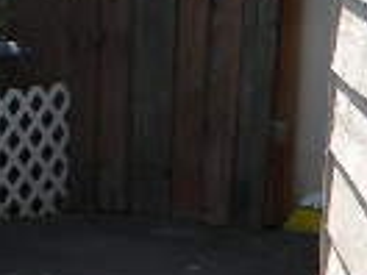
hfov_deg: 10.7
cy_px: 358
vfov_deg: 8.4
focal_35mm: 174
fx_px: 1845
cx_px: -295
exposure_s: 1/362
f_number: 3.7
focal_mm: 6.4
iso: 80
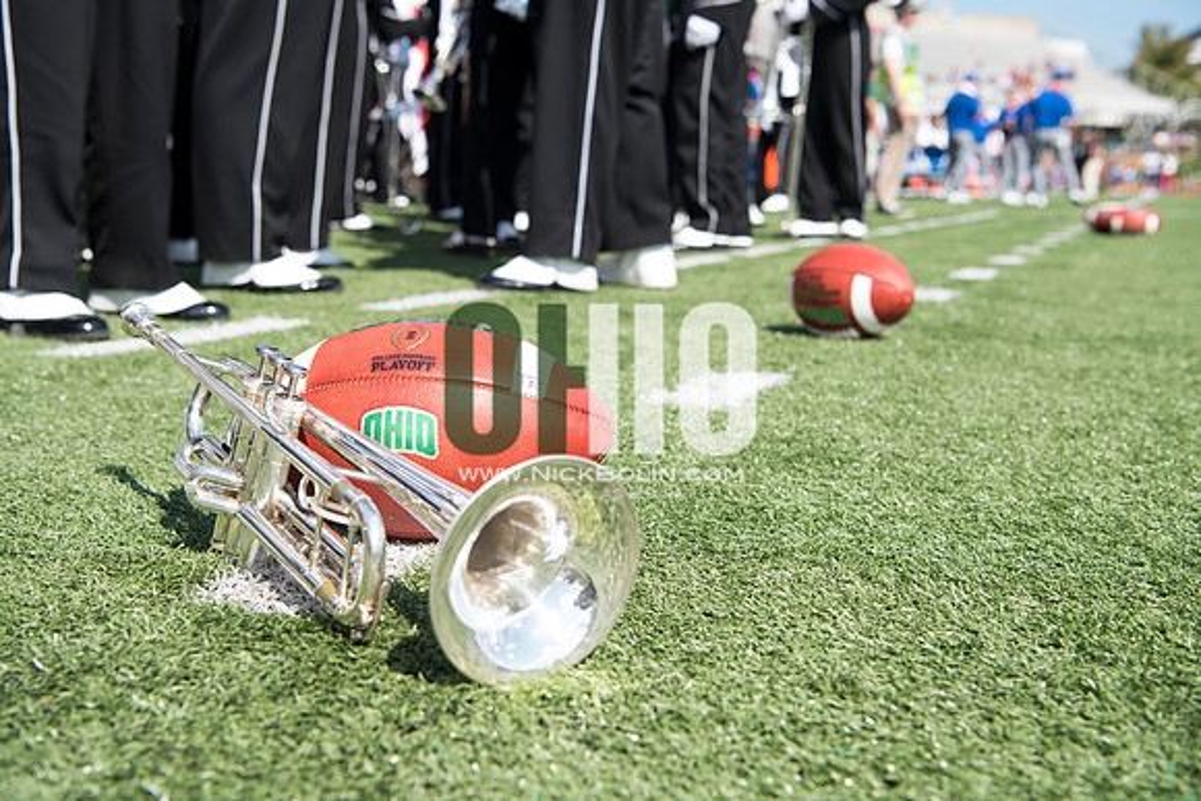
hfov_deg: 42.7
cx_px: 600
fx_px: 1535
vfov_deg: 29.3
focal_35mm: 46
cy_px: 400
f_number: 5.6
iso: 200
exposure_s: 1/500
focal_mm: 46
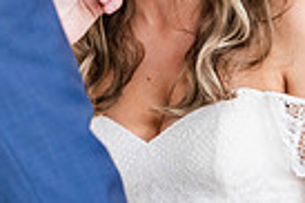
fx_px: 3749
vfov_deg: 3.1
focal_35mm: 443
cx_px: 29
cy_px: -18
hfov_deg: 4.7
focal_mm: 135
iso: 1250
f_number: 3.2
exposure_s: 1/800
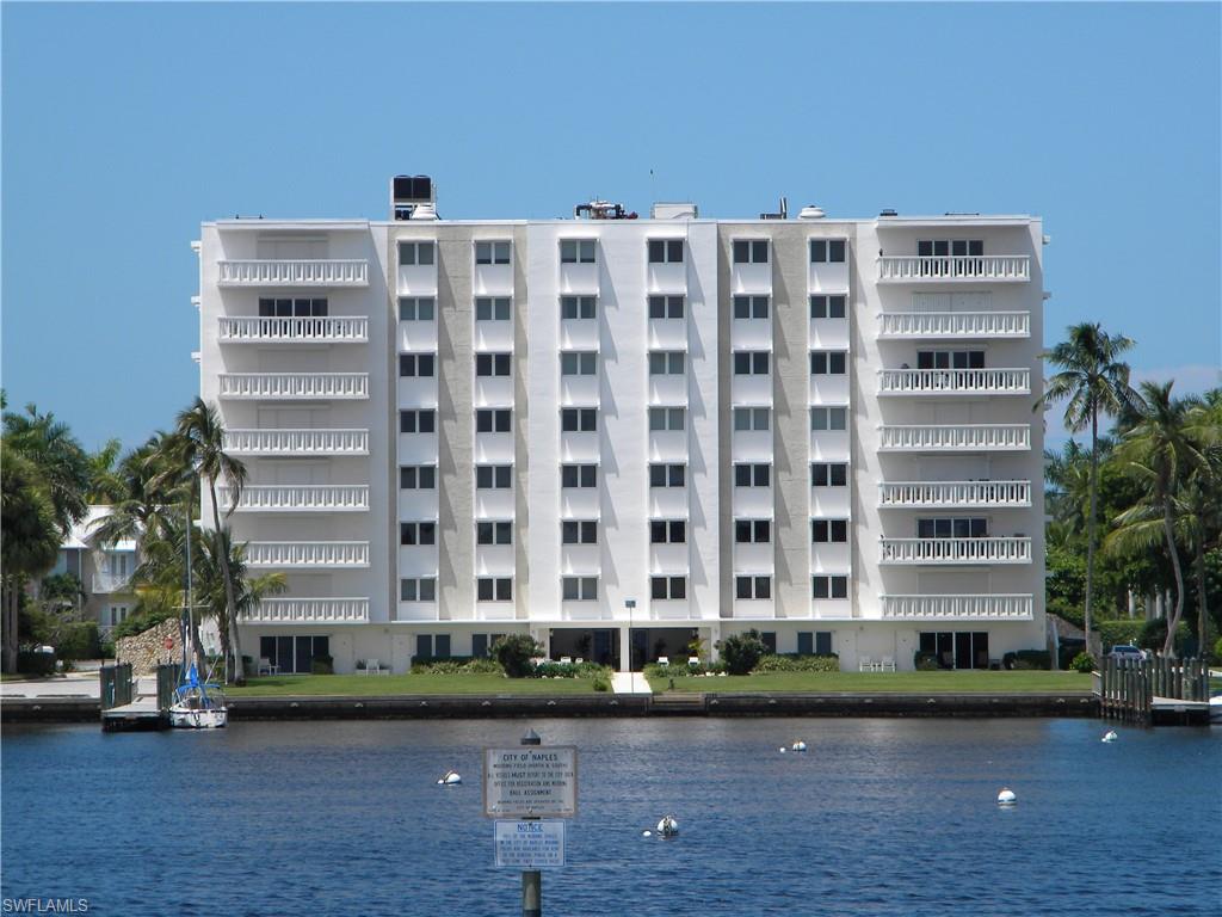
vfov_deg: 8.1
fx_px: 6460
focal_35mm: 183
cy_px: 458
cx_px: 611
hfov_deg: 10.8
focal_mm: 33.1
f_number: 5.2
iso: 80
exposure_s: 1/734
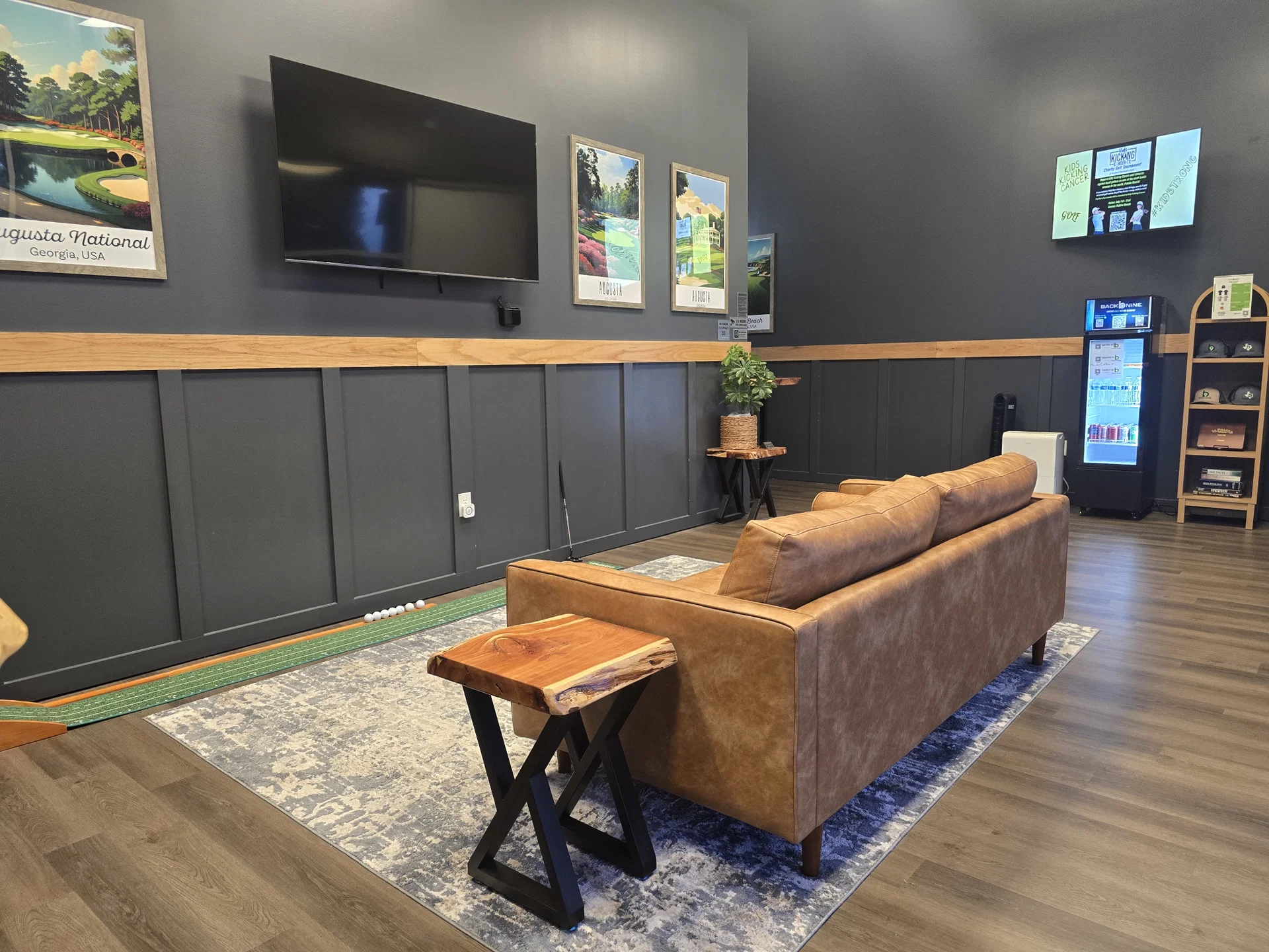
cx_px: 634
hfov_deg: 73.9
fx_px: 843
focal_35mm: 23
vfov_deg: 58.9
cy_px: 476
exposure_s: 1/63
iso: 250
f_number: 1.7
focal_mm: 6.3
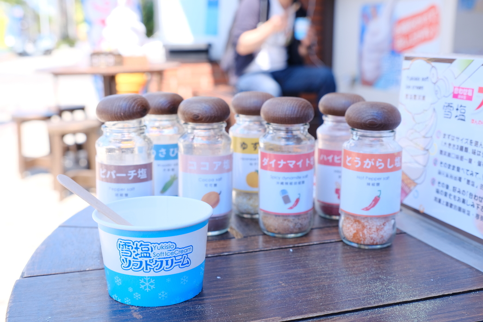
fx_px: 563
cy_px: 161
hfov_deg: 46.4
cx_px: 242
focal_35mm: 42
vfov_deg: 31.9
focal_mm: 27.9
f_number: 5.6
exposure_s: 1/150
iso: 400
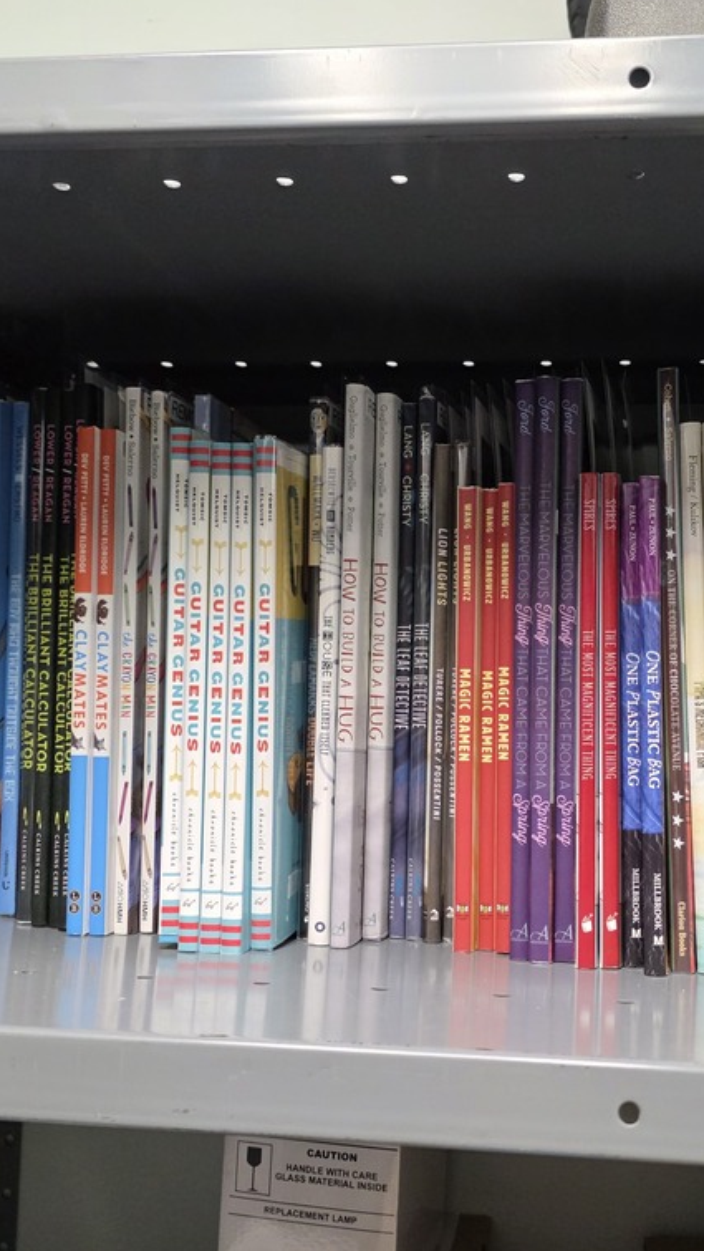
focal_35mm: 34
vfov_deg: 58.0
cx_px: 502
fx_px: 1128
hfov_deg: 34.2
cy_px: 631
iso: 500
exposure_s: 1/120
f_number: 1.7
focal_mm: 6.3
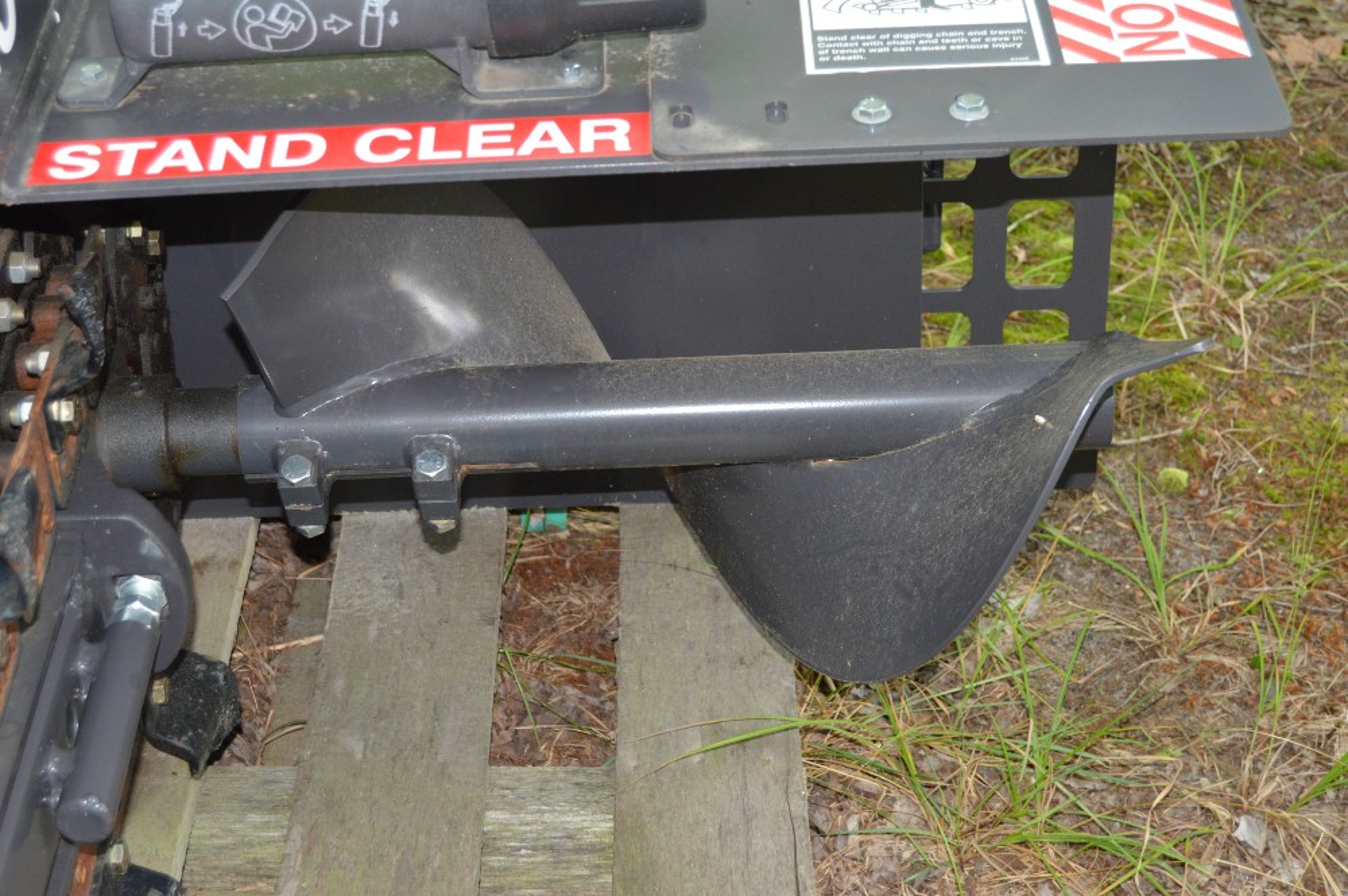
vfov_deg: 20.1
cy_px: 448
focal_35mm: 68
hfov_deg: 29.9
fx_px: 2525
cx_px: 674
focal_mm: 45
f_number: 5.3
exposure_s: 1/60
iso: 900
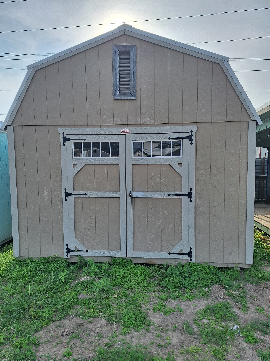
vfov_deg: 73.9
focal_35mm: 23
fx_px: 239
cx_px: 135
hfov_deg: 58.9
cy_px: 180
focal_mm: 5.54
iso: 40
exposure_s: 1/1689
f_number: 1.8
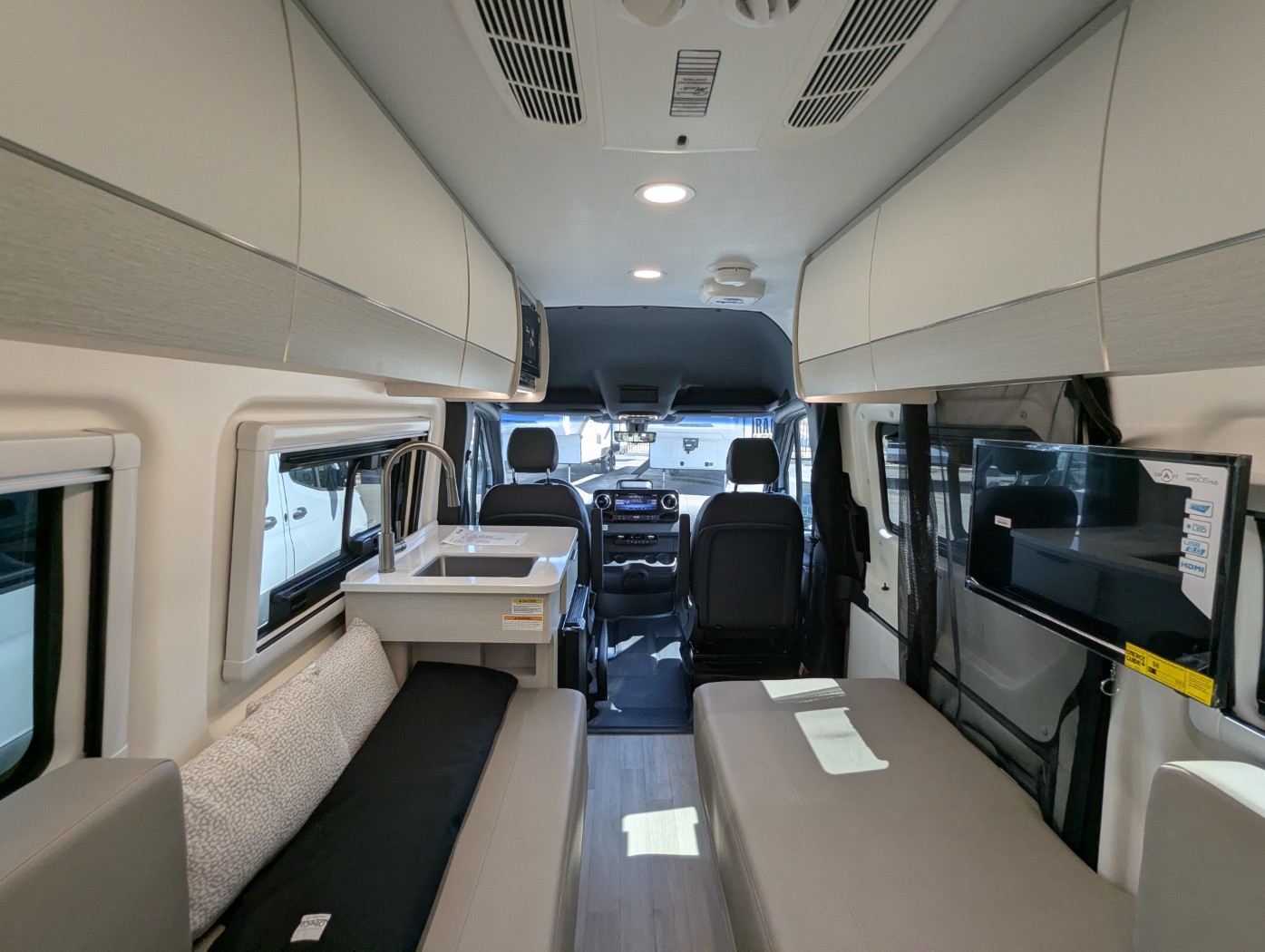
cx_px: 632
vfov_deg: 78.2
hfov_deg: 94.4
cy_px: 476
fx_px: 585
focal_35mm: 16
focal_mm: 2.35
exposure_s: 1/231
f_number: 2.2
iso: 72
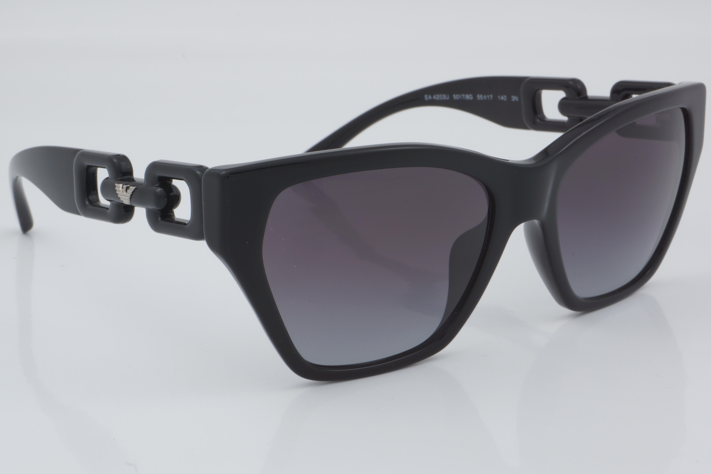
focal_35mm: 82
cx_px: 356
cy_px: 237
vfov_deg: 16.6
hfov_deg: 24.6
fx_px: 1629
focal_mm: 55
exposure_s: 1/4
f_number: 32
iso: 100
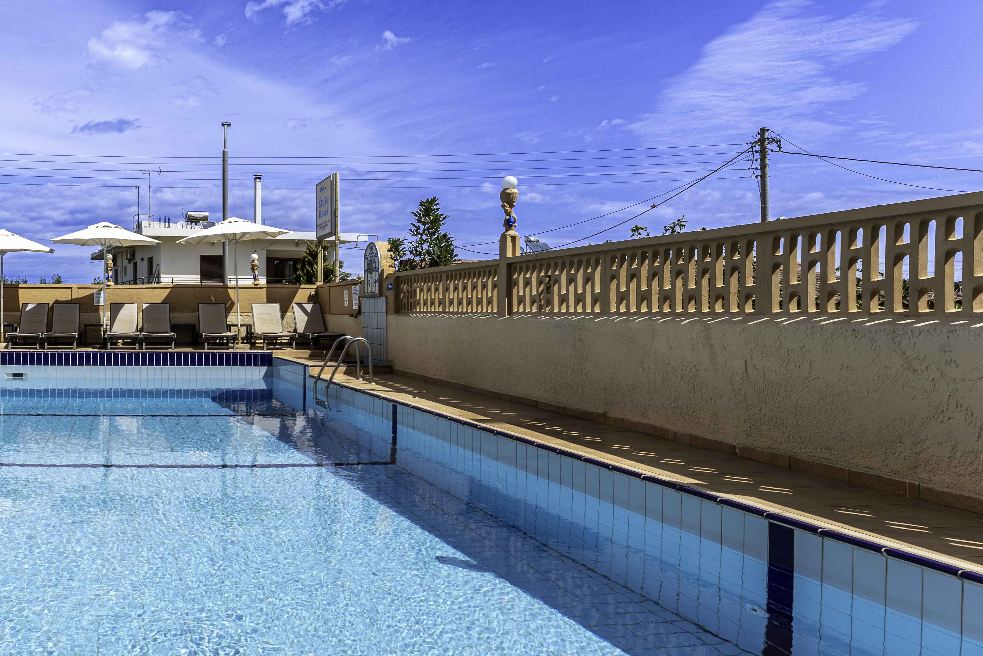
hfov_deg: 60.0
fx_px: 712
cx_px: 119
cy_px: 319
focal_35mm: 26
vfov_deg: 49.4
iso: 100
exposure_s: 1/2500
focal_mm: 14.6
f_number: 8
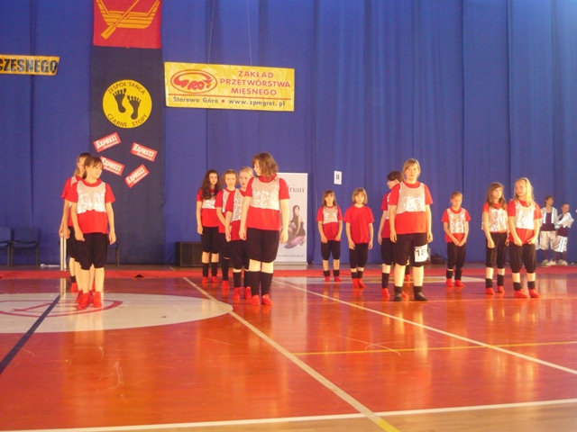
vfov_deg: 35.1
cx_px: 288
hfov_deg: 45.8
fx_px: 683
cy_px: 216
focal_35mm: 41
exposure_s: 1/30
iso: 400
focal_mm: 6.8
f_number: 3
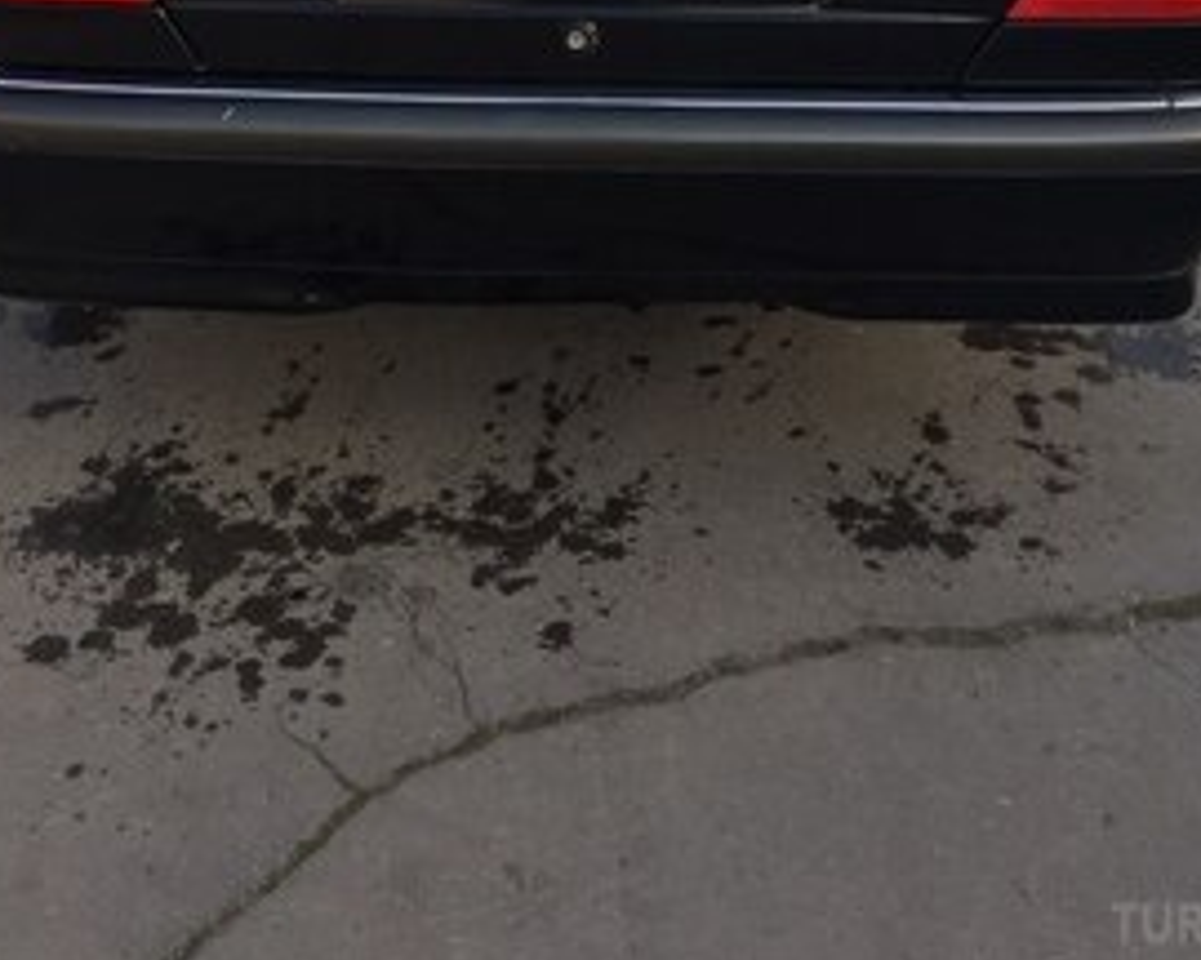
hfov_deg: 36.0
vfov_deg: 26.6
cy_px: -120
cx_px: 552
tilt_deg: -12.7
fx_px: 1848
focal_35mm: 52
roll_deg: -0.9
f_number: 2.2
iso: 32
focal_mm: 4.15
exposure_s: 1/557
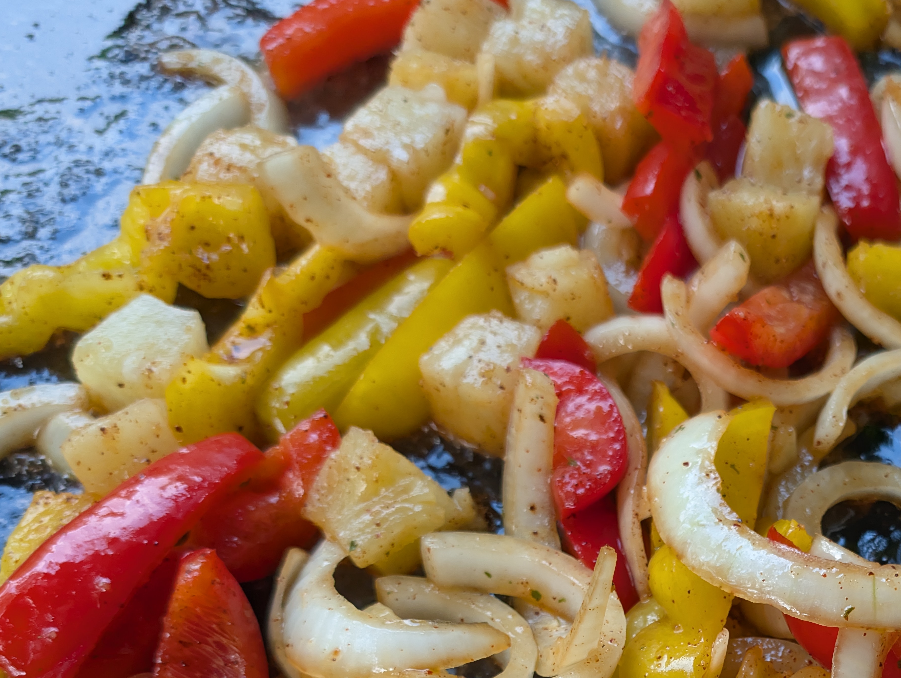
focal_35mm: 55
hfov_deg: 33.3
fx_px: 1434
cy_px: 735
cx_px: 783
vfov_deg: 24.9
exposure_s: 1/216
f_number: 1.68
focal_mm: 6.9
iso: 330
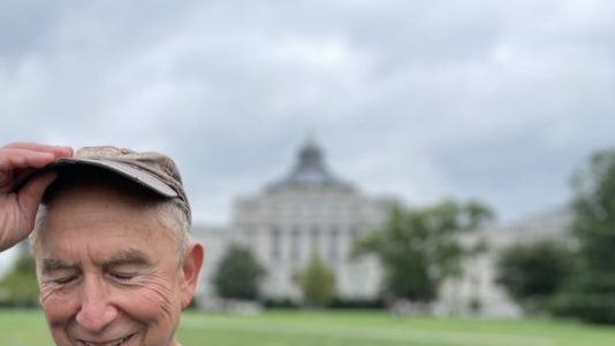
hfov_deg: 45.6
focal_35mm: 44
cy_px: 340
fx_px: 718
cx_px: 202
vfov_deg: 25.9
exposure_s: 1/1511
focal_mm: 4.2
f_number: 1.6
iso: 50
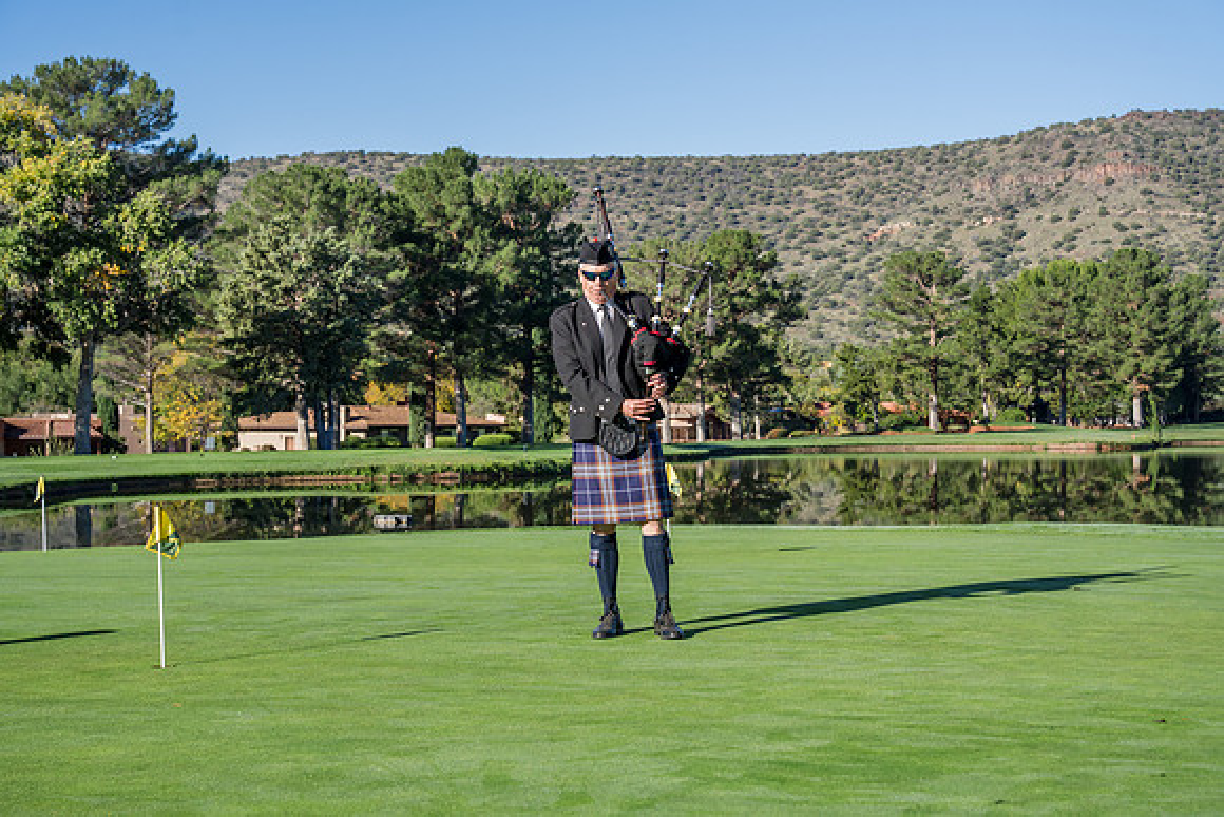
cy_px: 408
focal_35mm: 70
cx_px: 612
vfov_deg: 19.5
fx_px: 2380
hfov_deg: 28.8
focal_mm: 70
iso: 400
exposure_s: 1/1250
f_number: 6.3
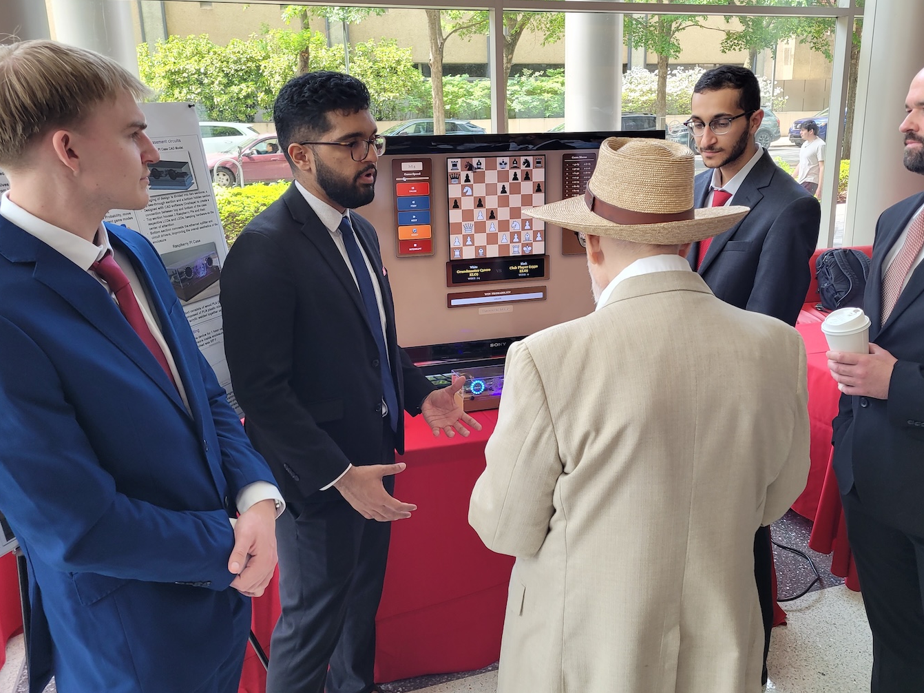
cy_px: 321
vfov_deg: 45.4
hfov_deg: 58.2
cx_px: 509
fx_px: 827
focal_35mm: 31
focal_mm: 5.4
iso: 80
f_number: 1.8
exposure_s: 1/120
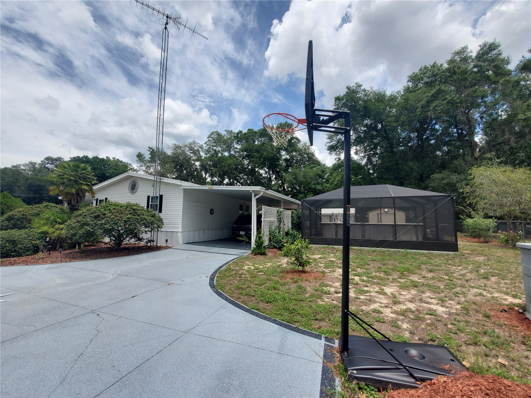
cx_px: 266
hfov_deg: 106.2
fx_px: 199
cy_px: 199
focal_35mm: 13
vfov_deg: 89.9
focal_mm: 1.8
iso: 50
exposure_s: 1/1202
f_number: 2.2
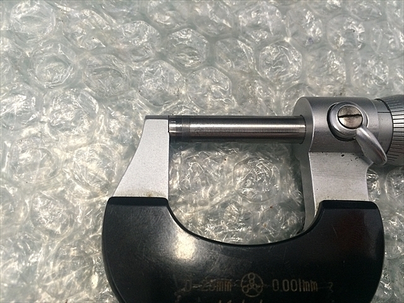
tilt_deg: -72.6
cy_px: 152
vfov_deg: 48.2
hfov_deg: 61.7
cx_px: 202
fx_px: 338
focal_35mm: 29
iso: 80
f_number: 2.2
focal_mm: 4.15
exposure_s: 1/30
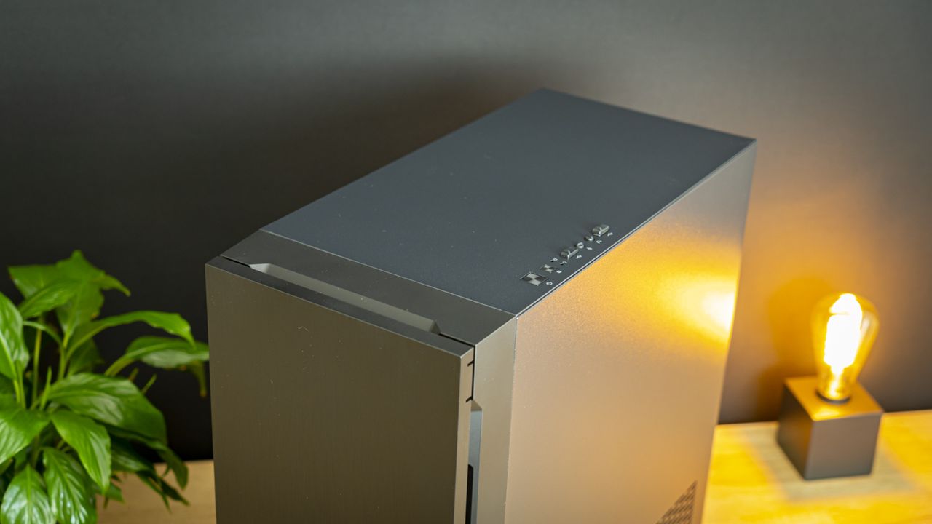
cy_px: 262
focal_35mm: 55
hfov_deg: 37.9
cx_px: 466
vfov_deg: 21.8
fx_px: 1359
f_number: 2.8
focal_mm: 35
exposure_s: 1/15
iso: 640
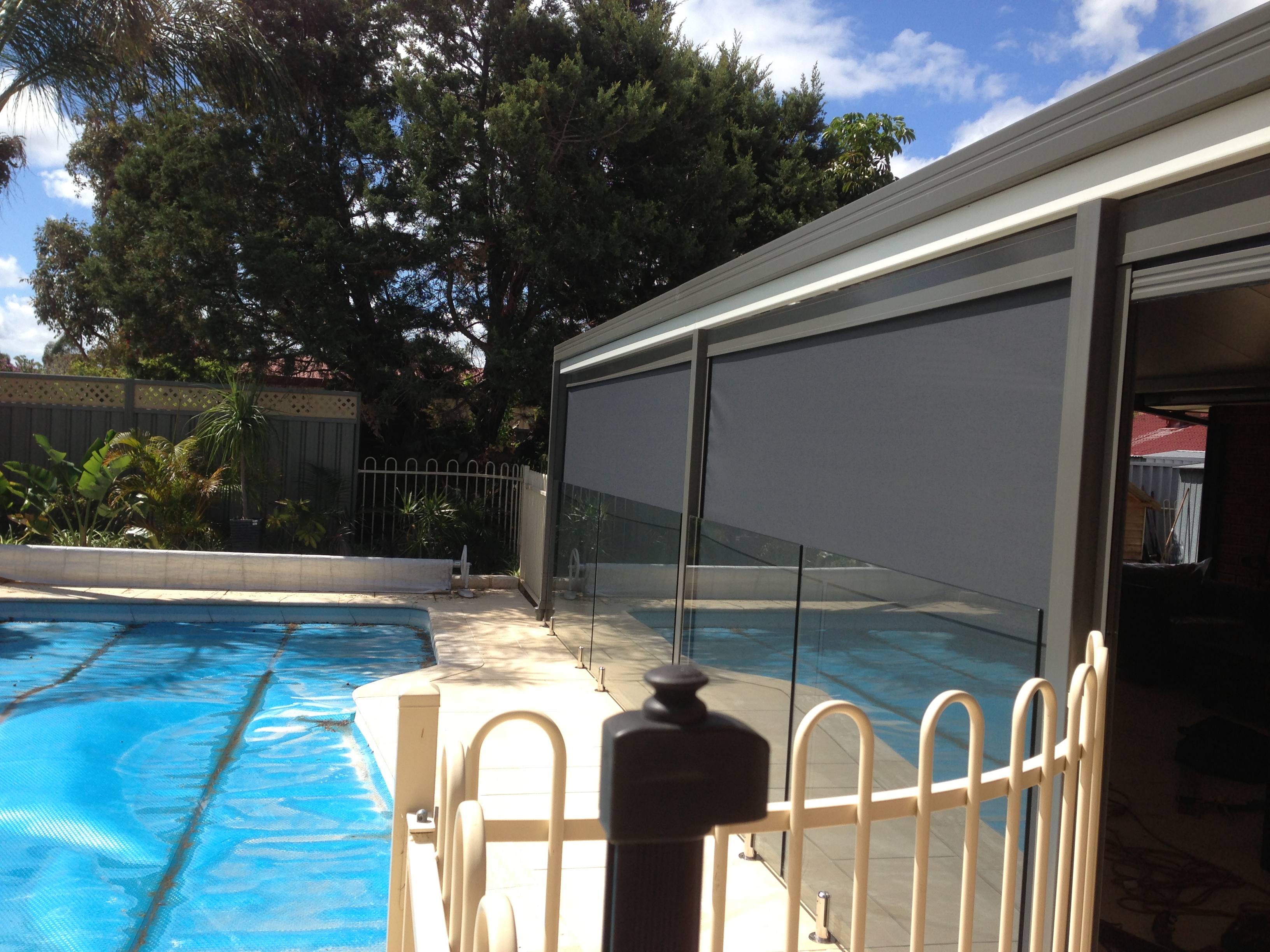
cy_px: 476
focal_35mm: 33
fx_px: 1211
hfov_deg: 55.4
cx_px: 635
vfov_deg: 42.9
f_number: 2.4
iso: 50
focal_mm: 4.13
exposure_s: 1/1550
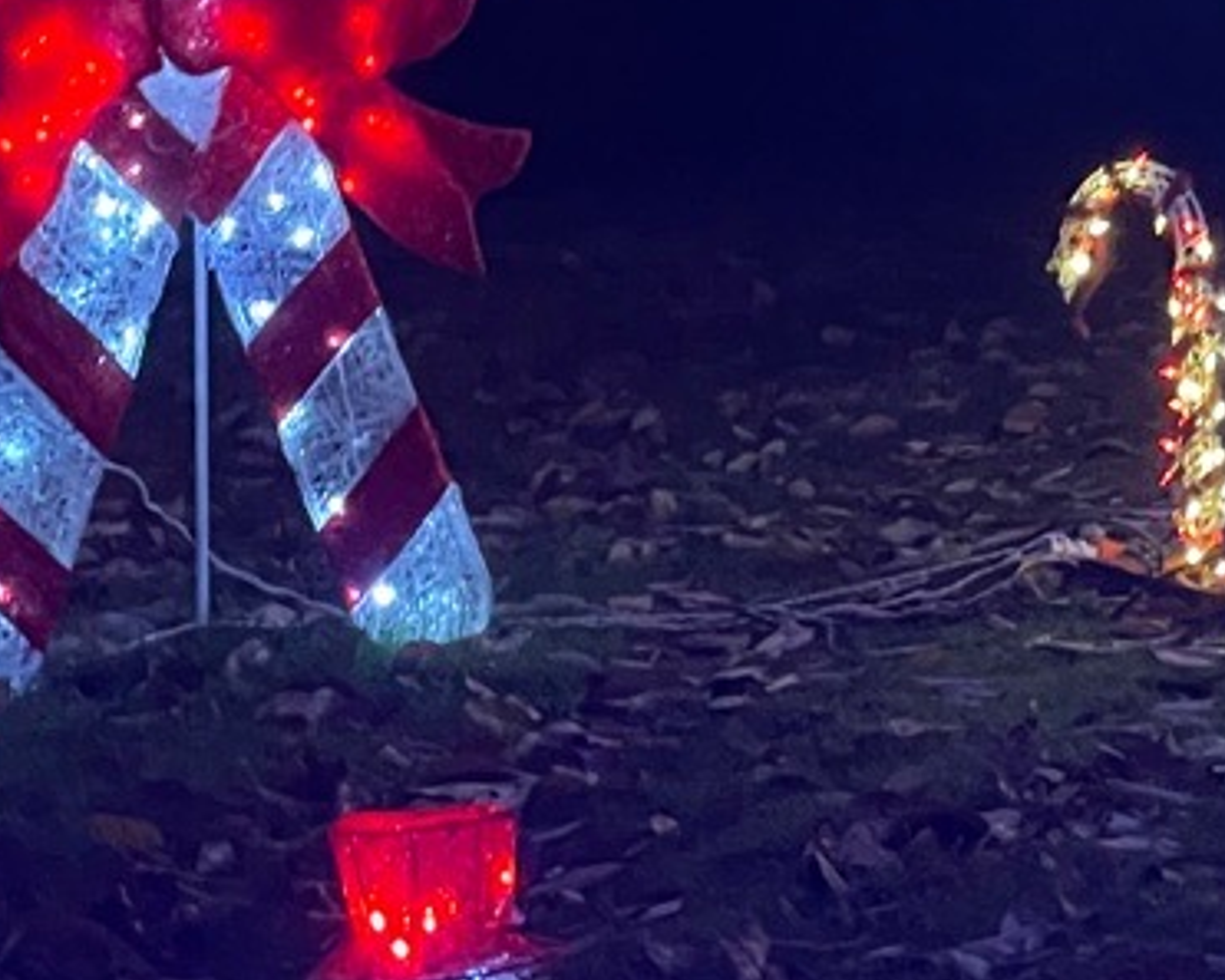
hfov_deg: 9.2
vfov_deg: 7.4
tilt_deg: +4.7
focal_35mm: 205
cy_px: -516
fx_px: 7434
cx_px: 1687
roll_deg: +1.2
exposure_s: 1/30
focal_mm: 6
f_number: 2
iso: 800
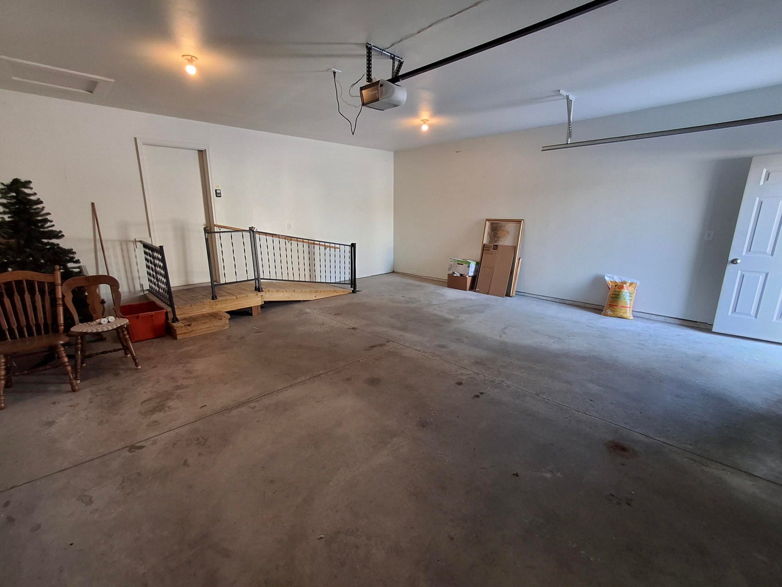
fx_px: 361
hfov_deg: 94.5
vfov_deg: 78.1
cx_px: 391
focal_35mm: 16
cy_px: 294
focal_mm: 1.64
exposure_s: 1/40
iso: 100
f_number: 2.2
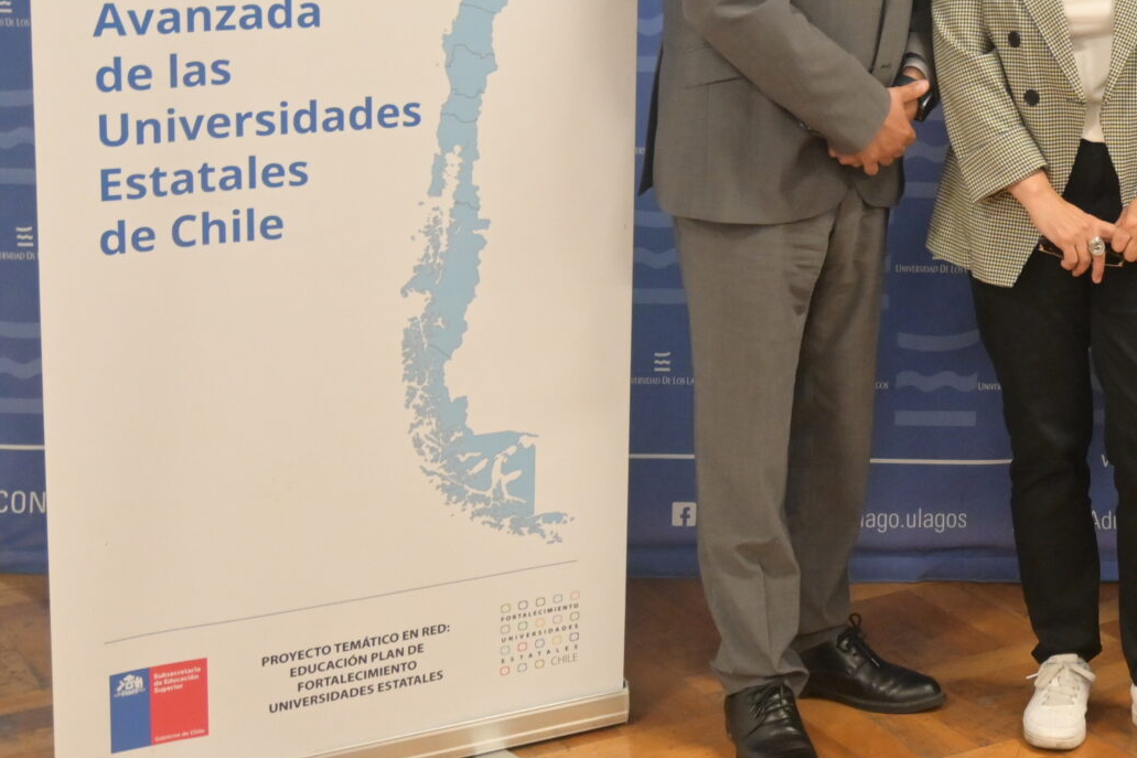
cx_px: 1162
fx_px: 2471
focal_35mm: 78
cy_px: 135
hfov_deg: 24.6
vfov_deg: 17.3
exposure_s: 1/60
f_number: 4
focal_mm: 21
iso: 1400
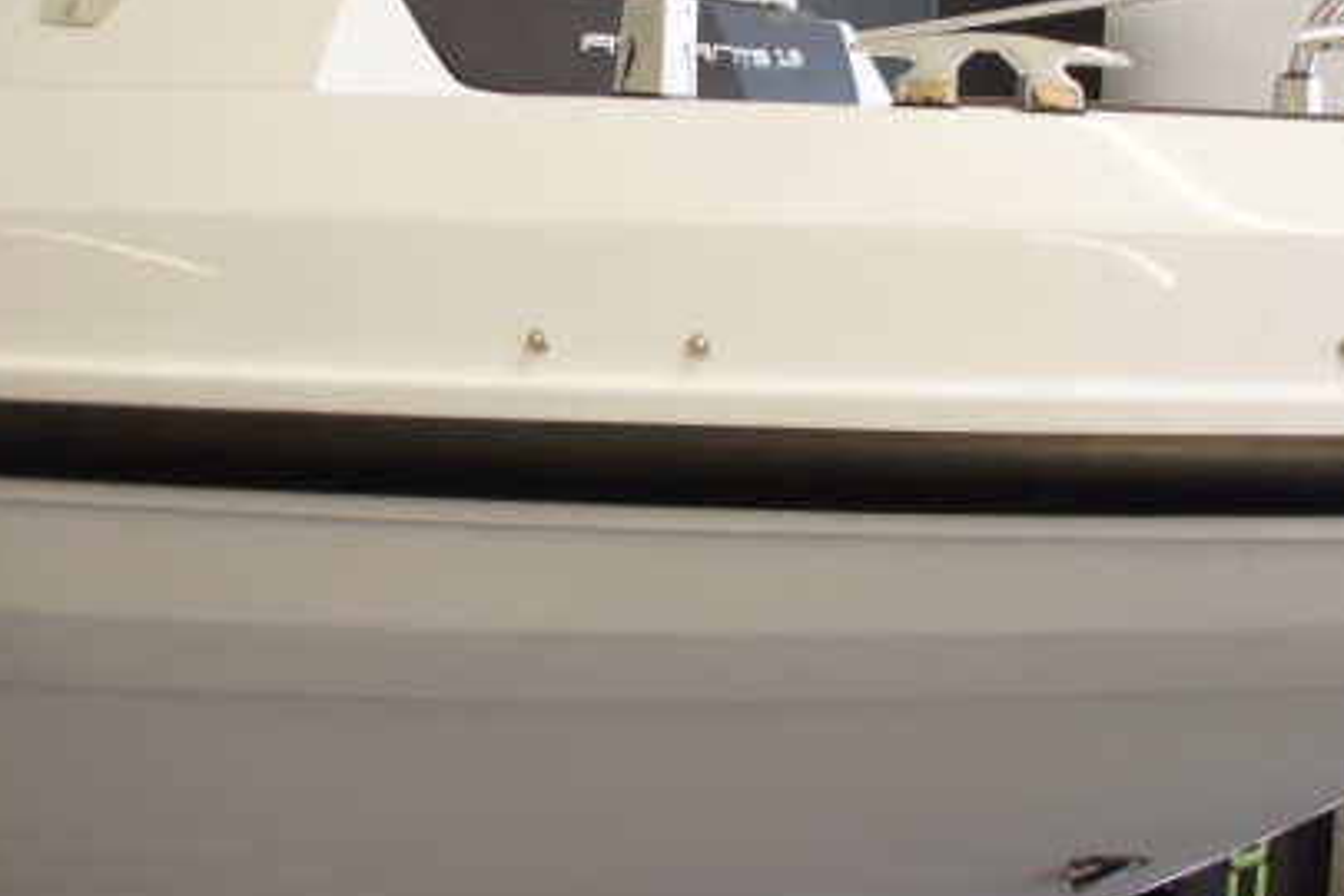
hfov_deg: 41.0
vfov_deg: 27.6
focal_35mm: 48
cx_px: 783
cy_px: 202
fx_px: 1792
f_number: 3.5
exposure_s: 1/50
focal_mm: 18
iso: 200
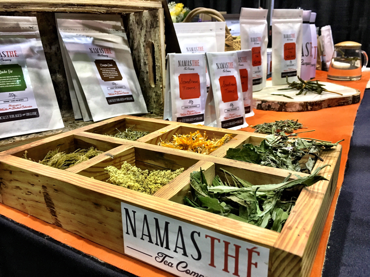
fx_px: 310
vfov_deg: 48.2
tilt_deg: -18.4
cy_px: 138
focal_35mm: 29
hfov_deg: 61.7
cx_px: 185
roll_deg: +1.4
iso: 125
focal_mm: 4.15
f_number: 2.2
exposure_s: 1/30
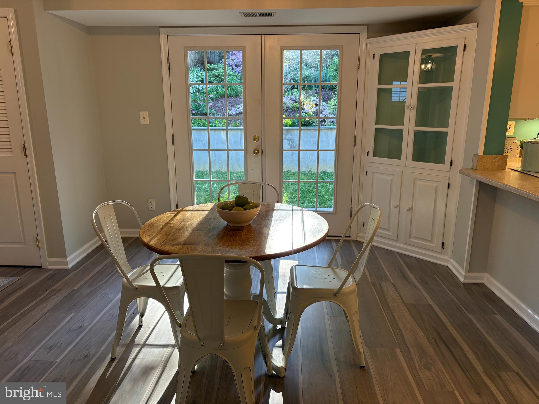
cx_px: 270
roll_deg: +1.0
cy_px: 202
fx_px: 405
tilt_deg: -13.2
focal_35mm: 26
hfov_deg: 67.3
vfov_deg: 53.1
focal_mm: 5.96
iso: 125
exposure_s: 1/120
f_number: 1.6
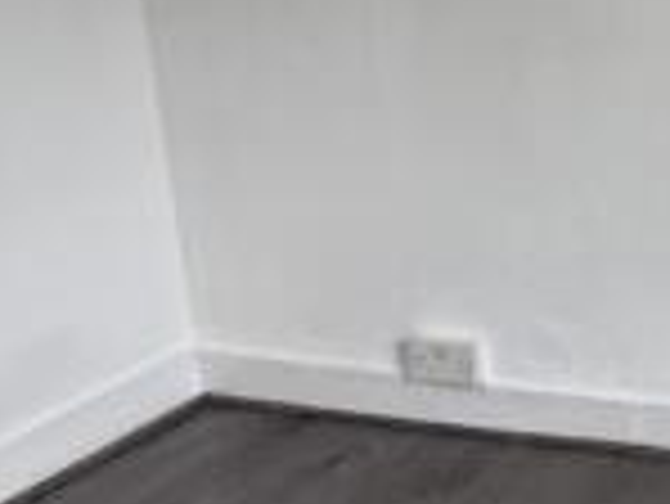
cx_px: 1162
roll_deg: -1.9
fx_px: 1821
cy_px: 299
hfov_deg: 17.4
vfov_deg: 15.7
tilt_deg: -20.8
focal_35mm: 94
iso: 80
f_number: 1.78
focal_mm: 6.76
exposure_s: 1/121
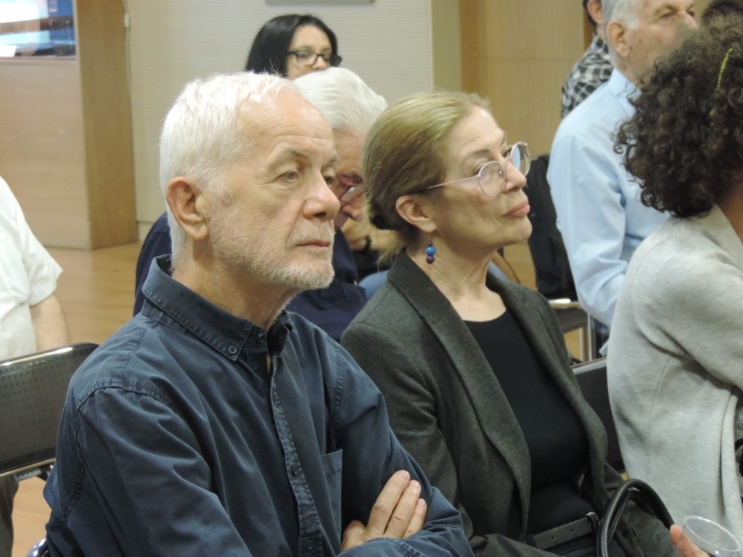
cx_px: 372
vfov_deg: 14.1
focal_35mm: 105
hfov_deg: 18.7
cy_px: 278
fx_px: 2254
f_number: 4.2
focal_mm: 18.7
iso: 800
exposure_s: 1/13
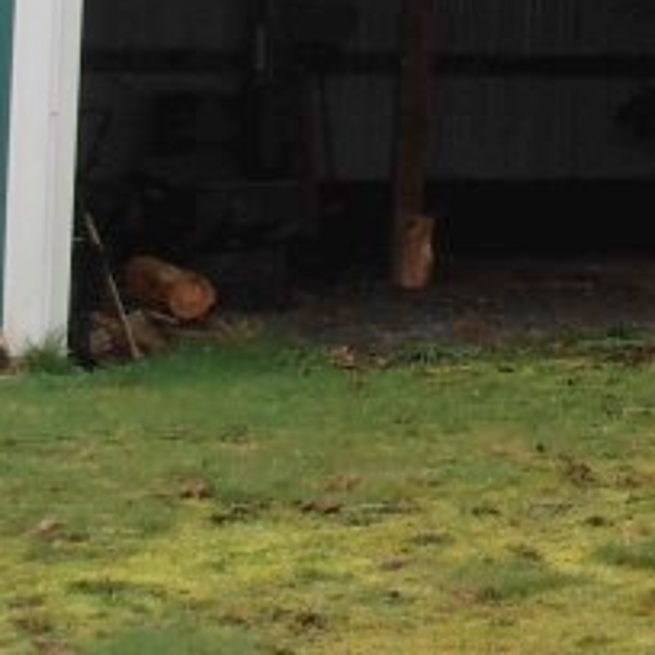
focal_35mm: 164
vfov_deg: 10.4
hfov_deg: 9.9
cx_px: 1275
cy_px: -193
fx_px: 3511
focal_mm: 6.61
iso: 80
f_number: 3.9
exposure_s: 1/640
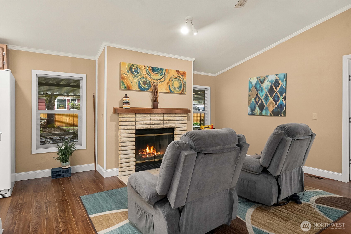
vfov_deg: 62.0
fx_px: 195
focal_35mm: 20
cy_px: 117
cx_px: 176
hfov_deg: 83.9
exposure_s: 1/13
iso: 1000
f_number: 7.1
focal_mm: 20
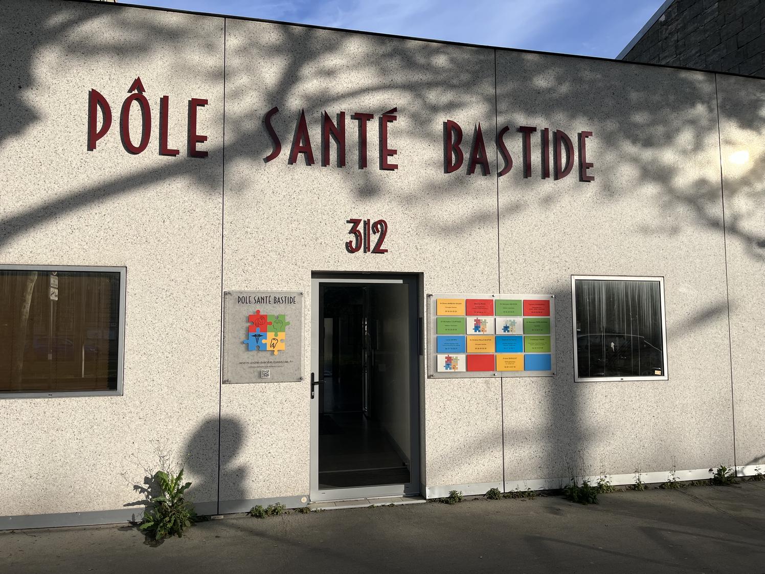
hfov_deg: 67.3
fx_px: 575
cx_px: 382
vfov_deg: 53.1
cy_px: 287
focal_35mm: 26
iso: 50
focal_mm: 5.1
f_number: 1.6
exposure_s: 1/3876
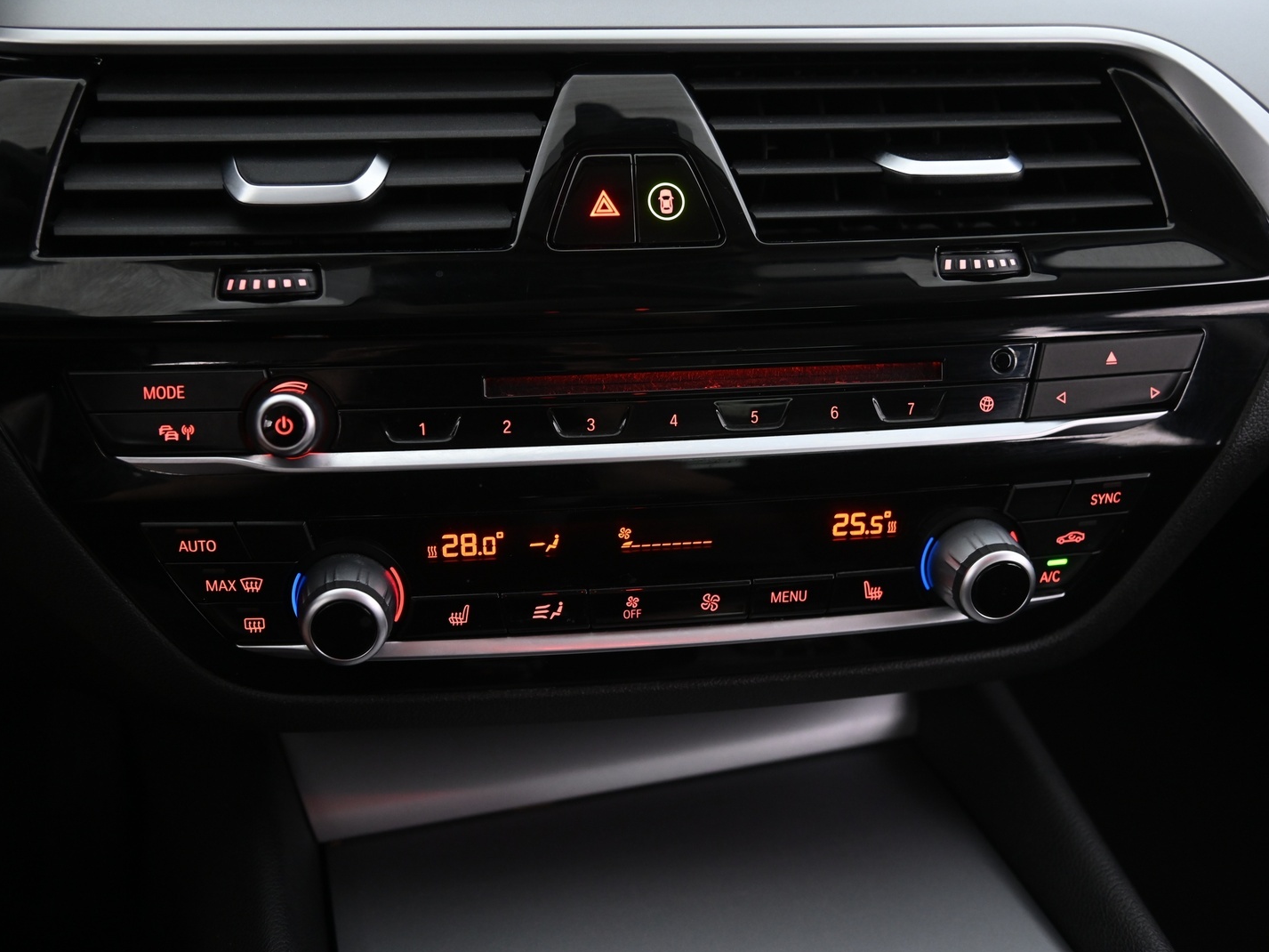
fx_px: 1283
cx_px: 574
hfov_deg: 52.5
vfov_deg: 40.7
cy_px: 477
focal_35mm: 35
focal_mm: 32
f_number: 4
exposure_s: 1/15
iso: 2000
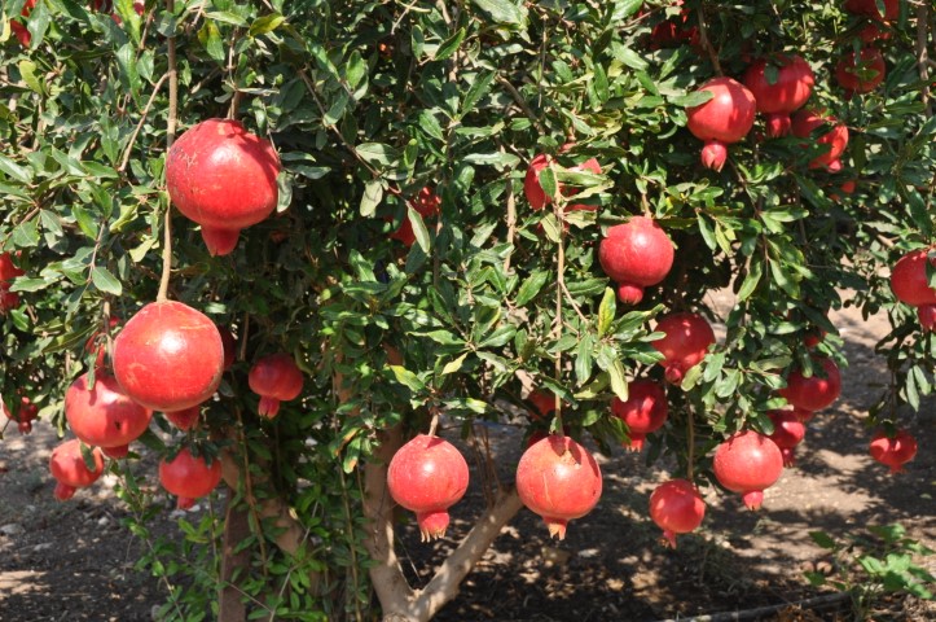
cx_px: 468
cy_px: 311
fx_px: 1363
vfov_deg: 25.7
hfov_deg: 37.9
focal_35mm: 52
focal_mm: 35
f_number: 11
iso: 200
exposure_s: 1/125
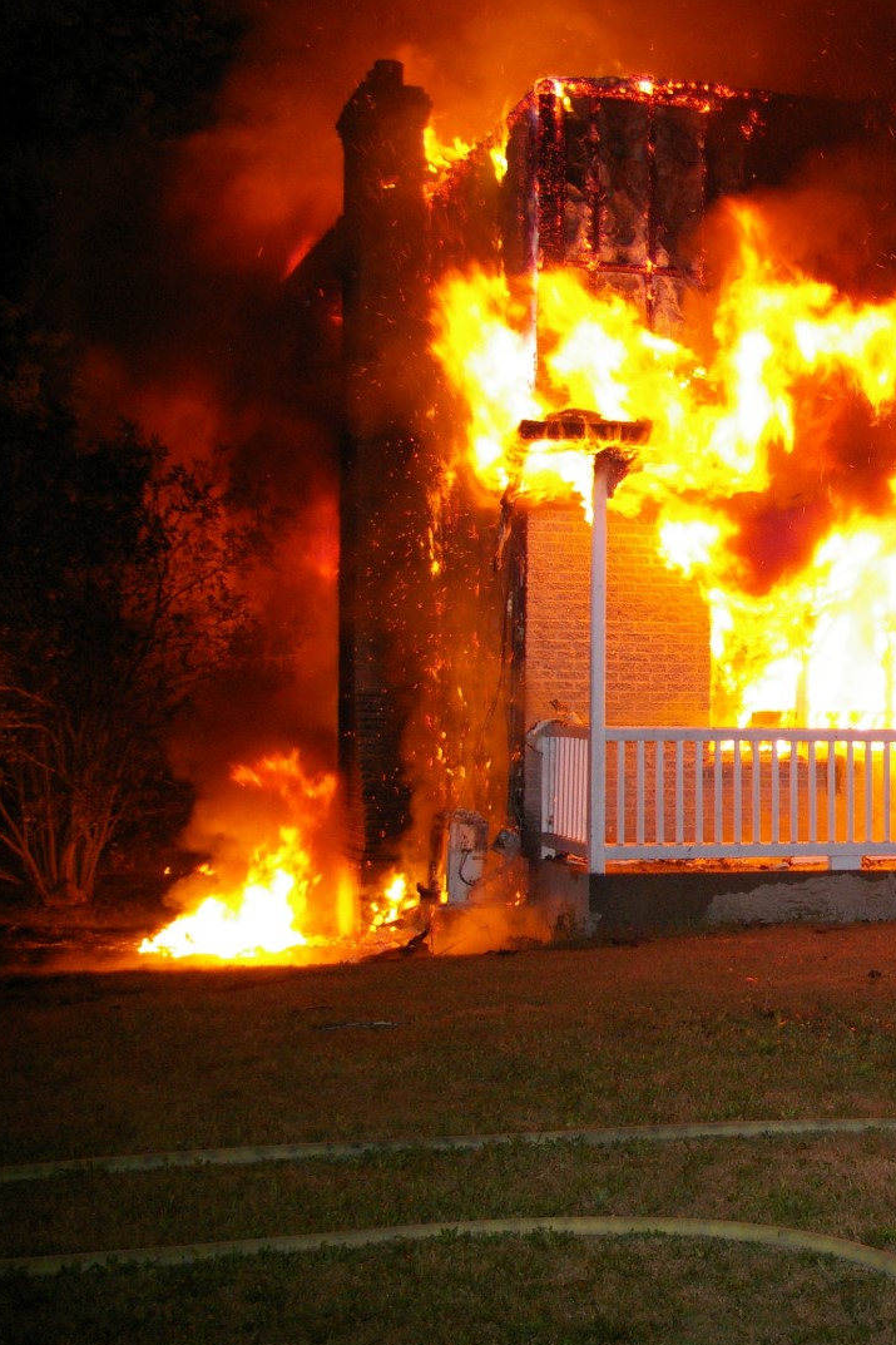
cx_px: 1013
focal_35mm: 59
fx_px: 2203
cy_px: 676
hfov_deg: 21.7
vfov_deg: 33.9
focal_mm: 26
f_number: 4
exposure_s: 1/45
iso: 800
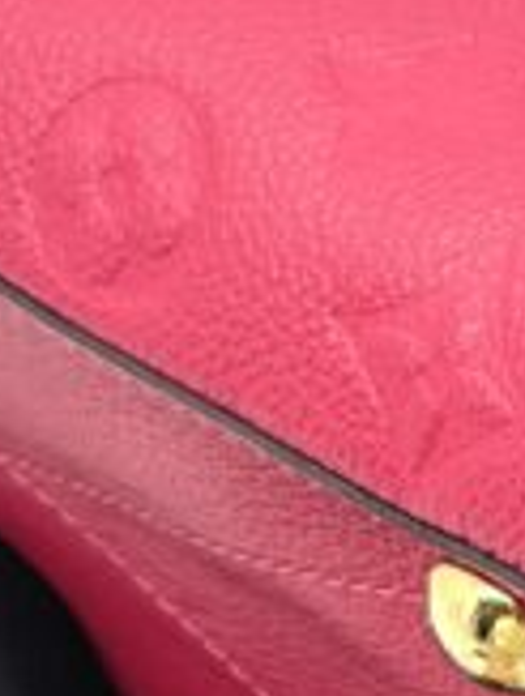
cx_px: 820
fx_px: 3283
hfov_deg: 8.9
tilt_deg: -42.9
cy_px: 410
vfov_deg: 12.1
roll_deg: +6.0
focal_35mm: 163
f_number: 1.5
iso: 50
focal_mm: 5.7
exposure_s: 1/100
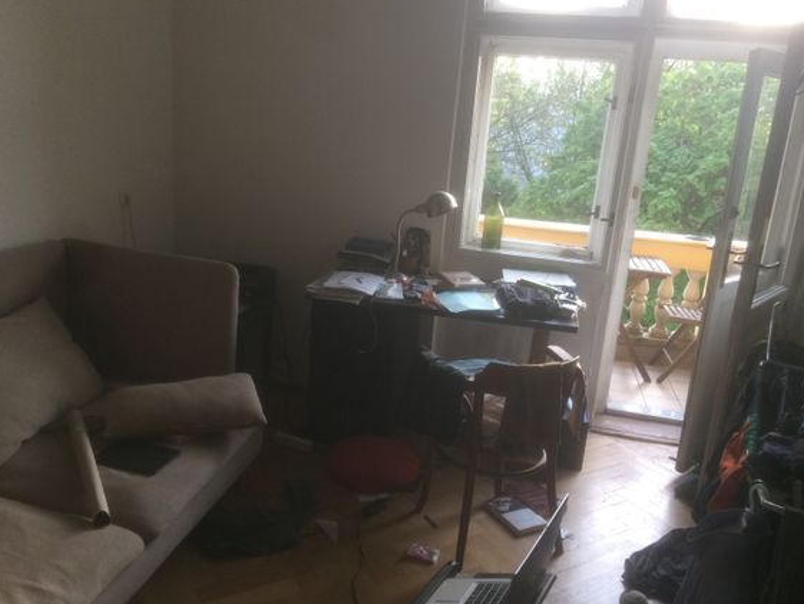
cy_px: 308
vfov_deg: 45.5
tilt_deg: -15.7
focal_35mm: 31
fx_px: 720
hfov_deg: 58.3
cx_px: 378
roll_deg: -4.7
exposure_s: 1/100
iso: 64
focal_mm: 4.15
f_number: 2.2
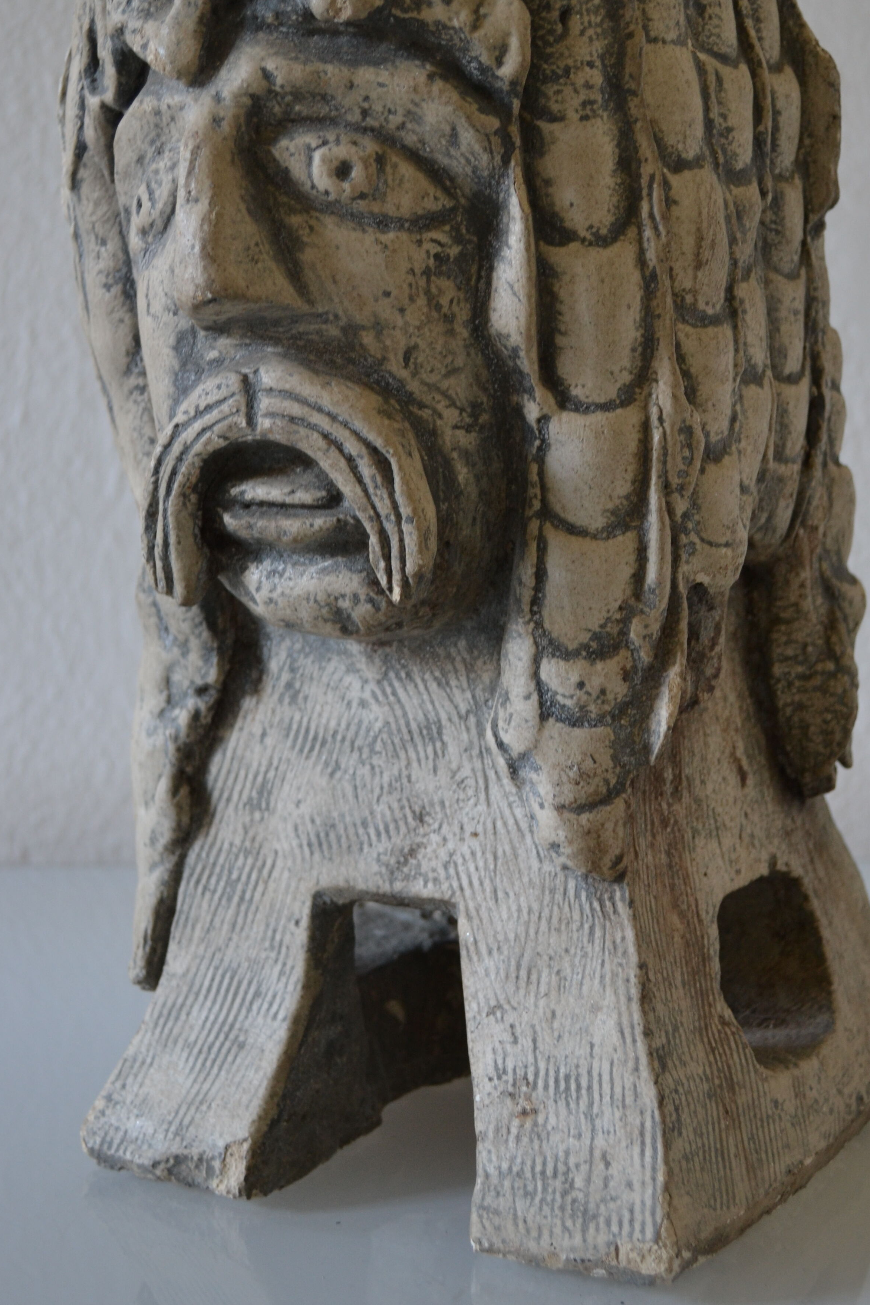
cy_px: 527
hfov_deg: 24.6
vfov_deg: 36.1
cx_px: 497
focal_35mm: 55
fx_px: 1994
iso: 400
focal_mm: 28
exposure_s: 1/15
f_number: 4.5
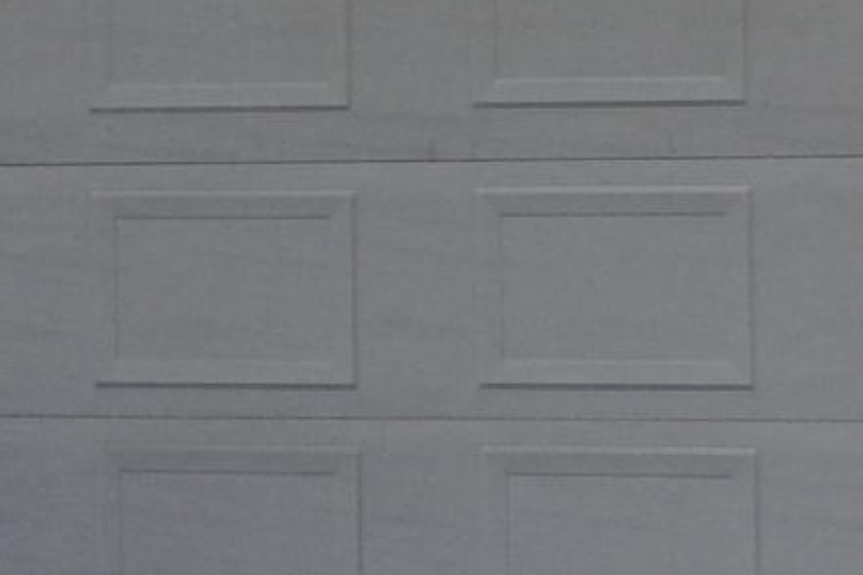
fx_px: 7404
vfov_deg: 4.4
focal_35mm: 309
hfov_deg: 6.5
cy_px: -350
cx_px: -847
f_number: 10
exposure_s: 1/320
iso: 400
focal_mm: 30
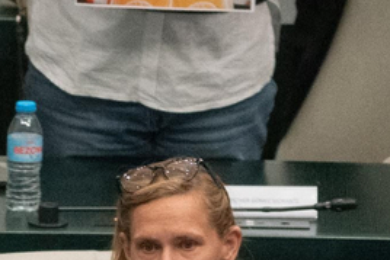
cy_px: 611
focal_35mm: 973
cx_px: -135
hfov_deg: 2.1
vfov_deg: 1.4
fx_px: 10546
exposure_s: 1/250
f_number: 4
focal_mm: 120
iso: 3200
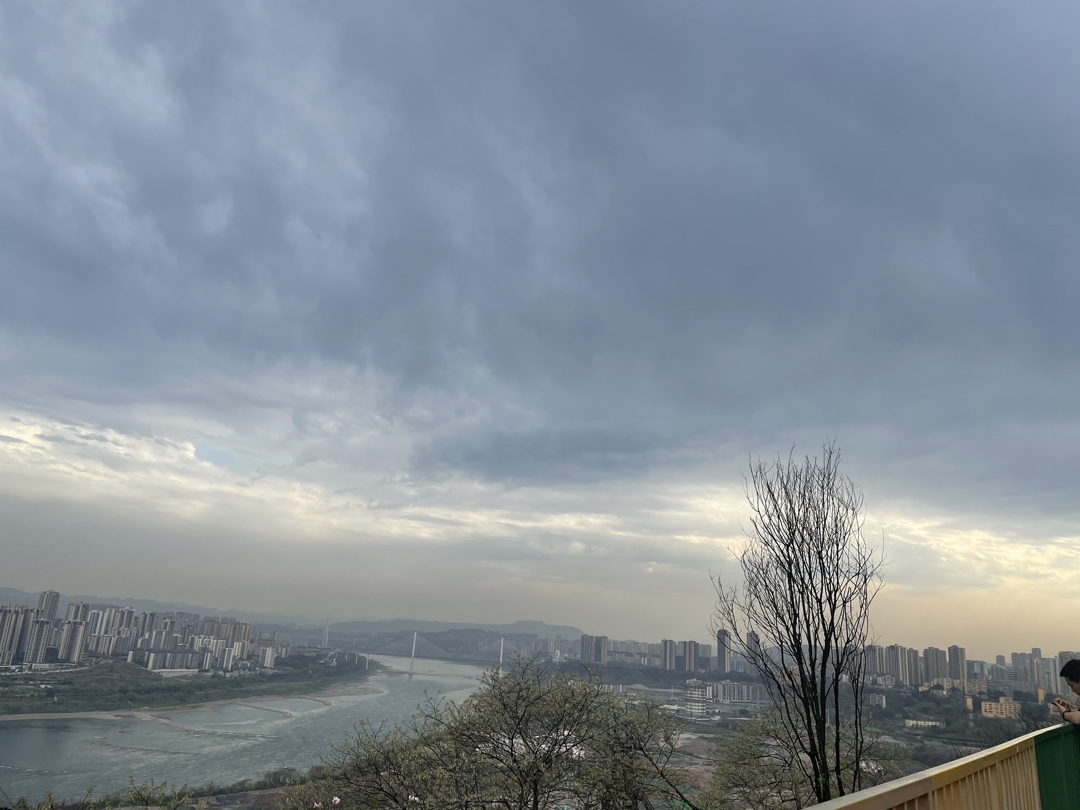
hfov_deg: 67.3
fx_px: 811
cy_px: 405
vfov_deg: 53.1
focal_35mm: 26
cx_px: 540
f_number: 1.6
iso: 32
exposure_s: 1/2053
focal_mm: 4.2
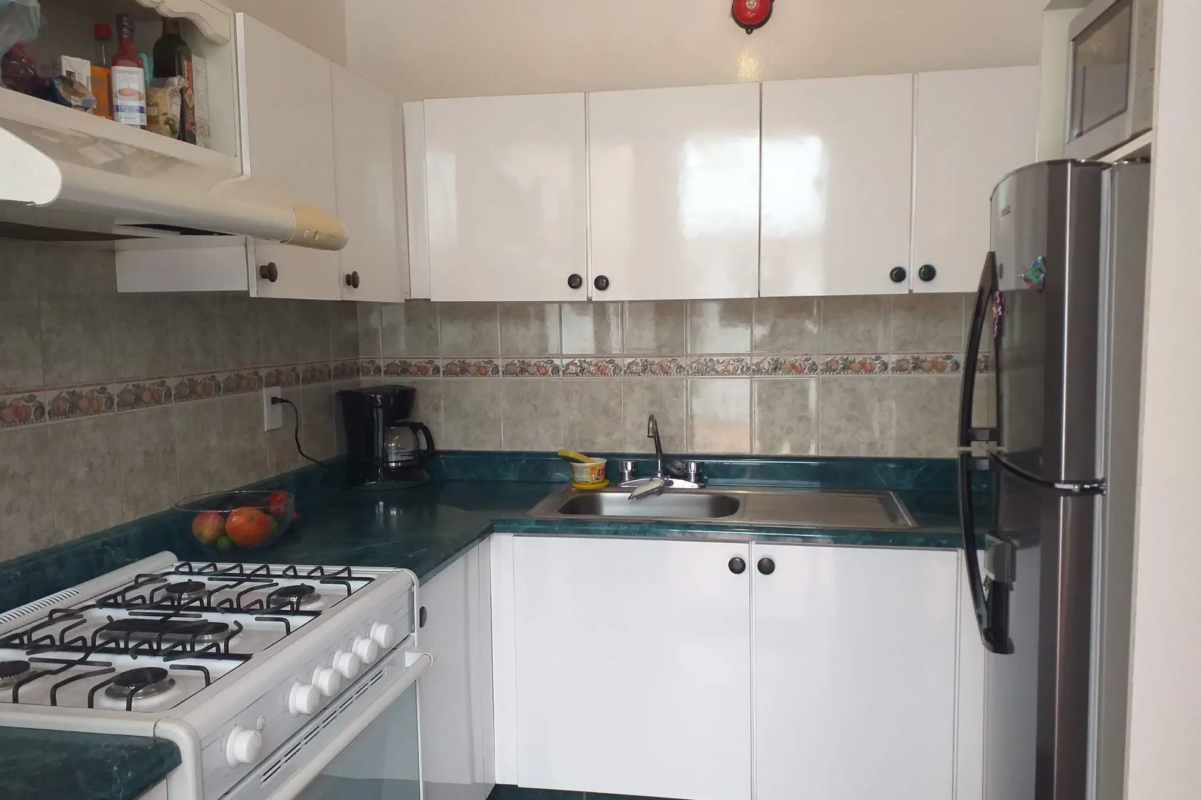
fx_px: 967
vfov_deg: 44.9
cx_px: 582
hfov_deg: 63.6
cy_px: 415
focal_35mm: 29
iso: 160
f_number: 1.9
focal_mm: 3.6
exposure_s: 1/50
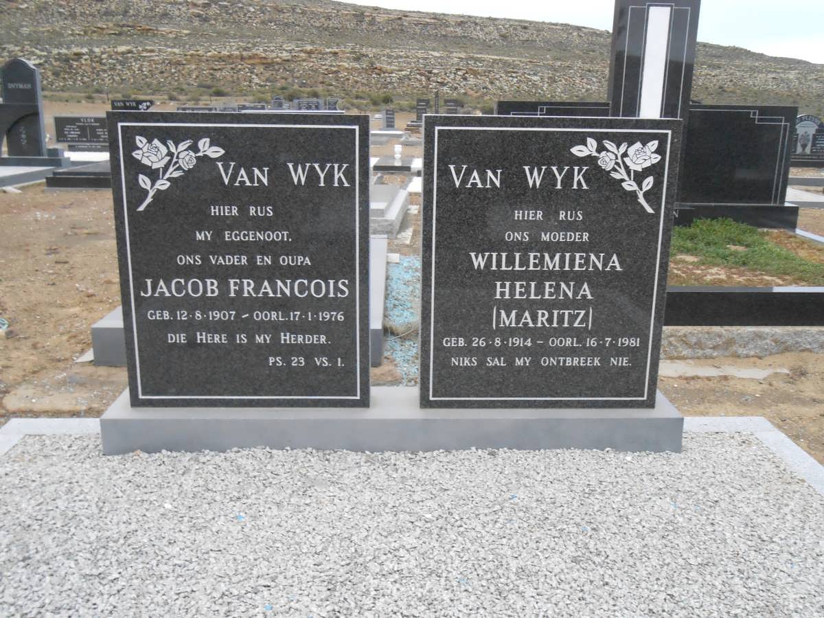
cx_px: 412
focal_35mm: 34
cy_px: 309
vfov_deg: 41.8
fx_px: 809
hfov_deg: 54.0
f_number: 3.9
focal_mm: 6
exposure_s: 1/160
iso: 400
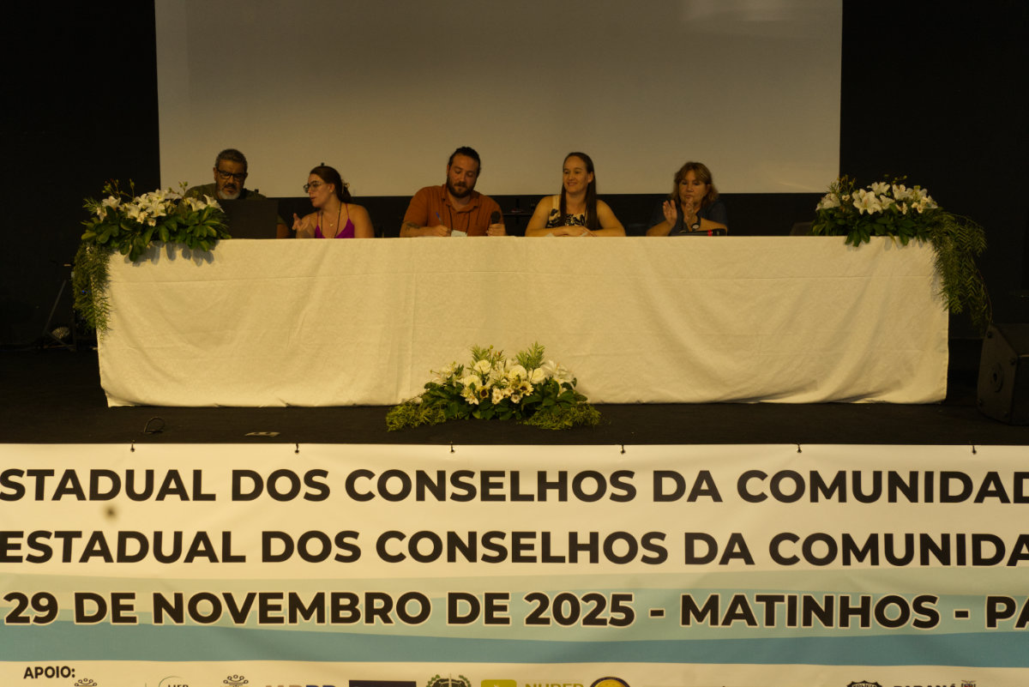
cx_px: 514
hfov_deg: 54.4
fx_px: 1001
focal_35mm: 35
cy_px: 344
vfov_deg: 37.9
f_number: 5.6
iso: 3200
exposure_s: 1/80
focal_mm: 35
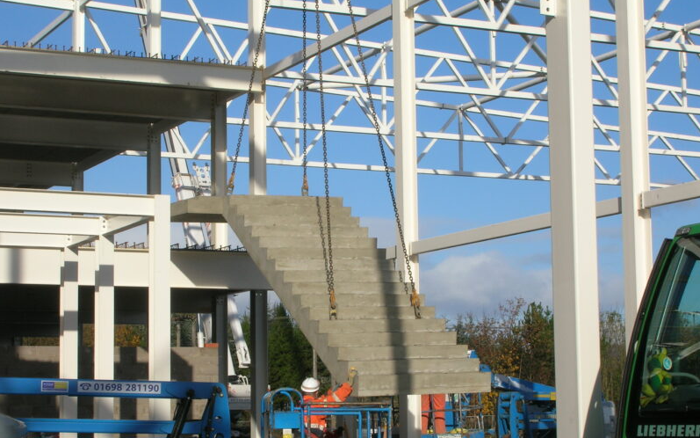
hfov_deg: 24.9
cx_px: 350
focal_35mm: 83
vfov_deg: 15.7
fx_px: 1583
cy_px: 259
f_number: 6.9
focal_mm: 13
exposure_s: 1/293
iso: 50
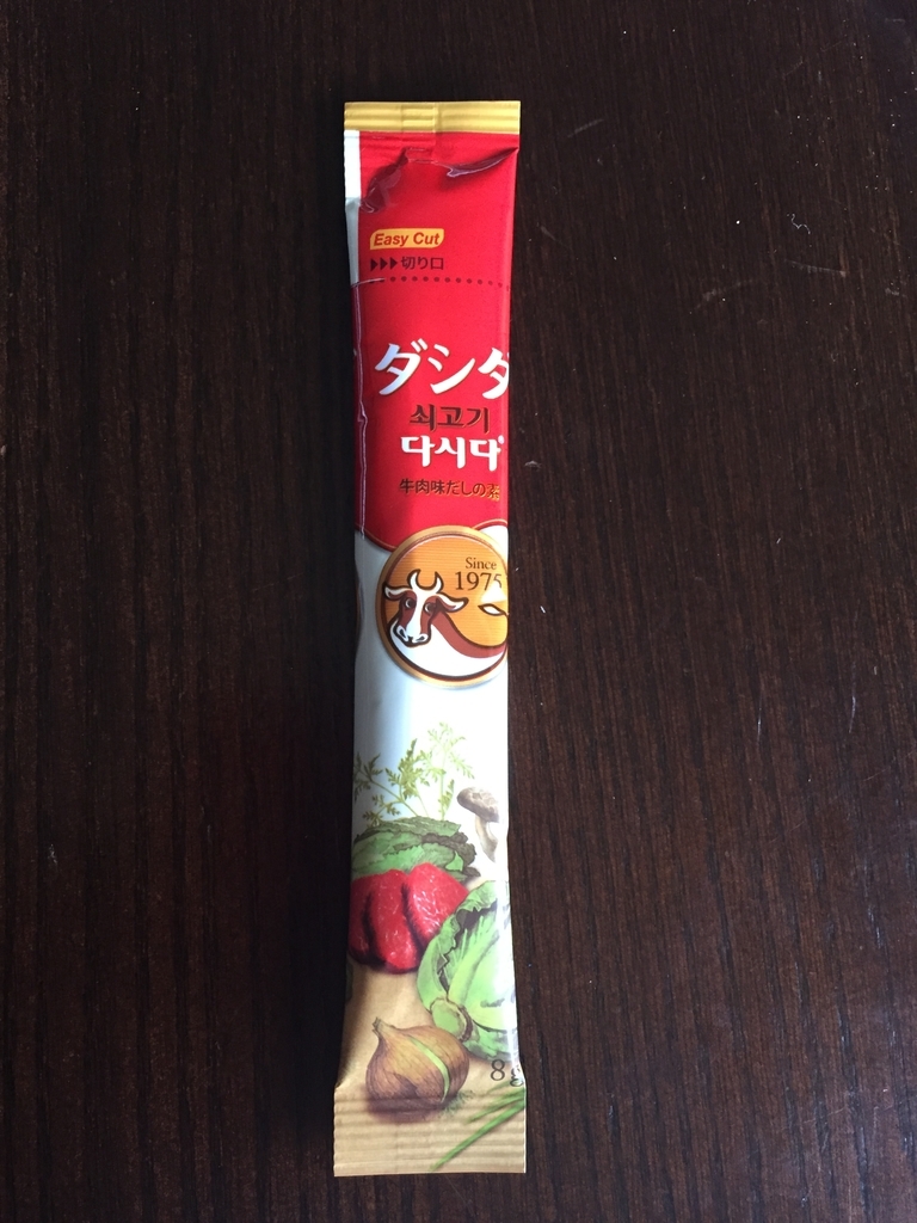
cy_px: 612
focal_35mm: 29
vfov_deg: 61.7
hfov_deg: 48.2
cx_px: 458
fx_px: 1024
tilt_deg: -83.3
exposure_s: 1/30
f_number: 2.2
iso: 125
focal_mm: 4.15
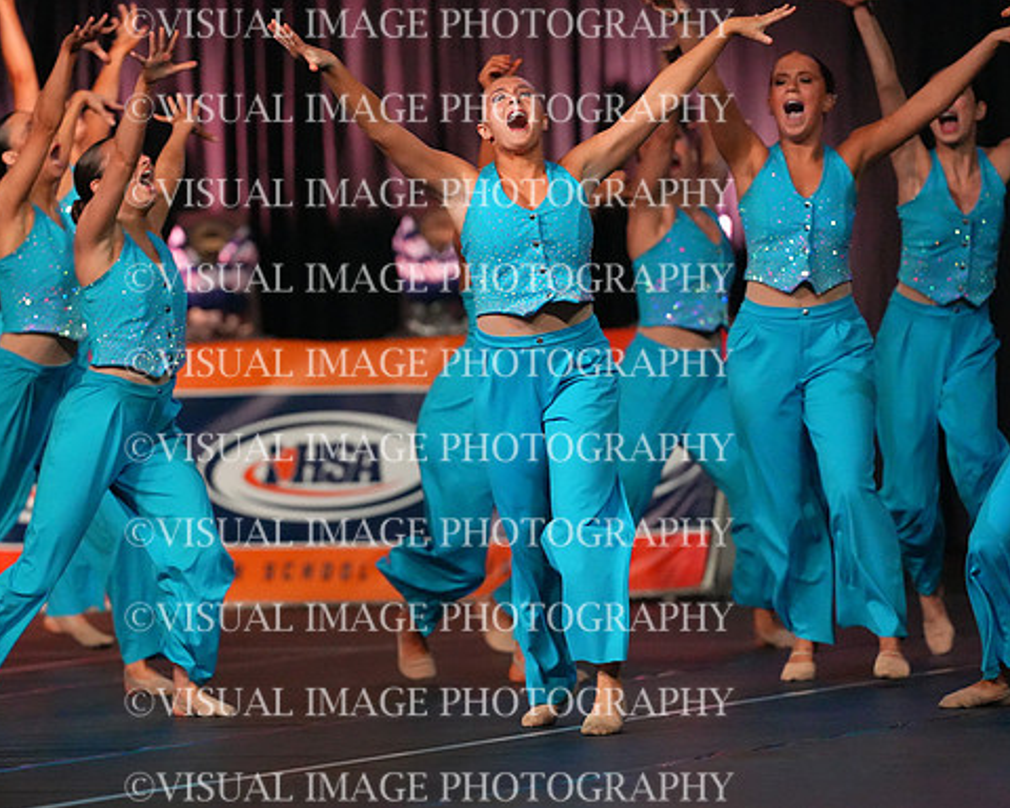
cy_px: 405
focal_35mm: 340
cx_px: 429
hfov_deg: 5.7
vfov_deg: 4.6
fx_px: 10163
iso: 16000
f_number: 3.5
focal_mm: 300
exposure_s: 1/1250
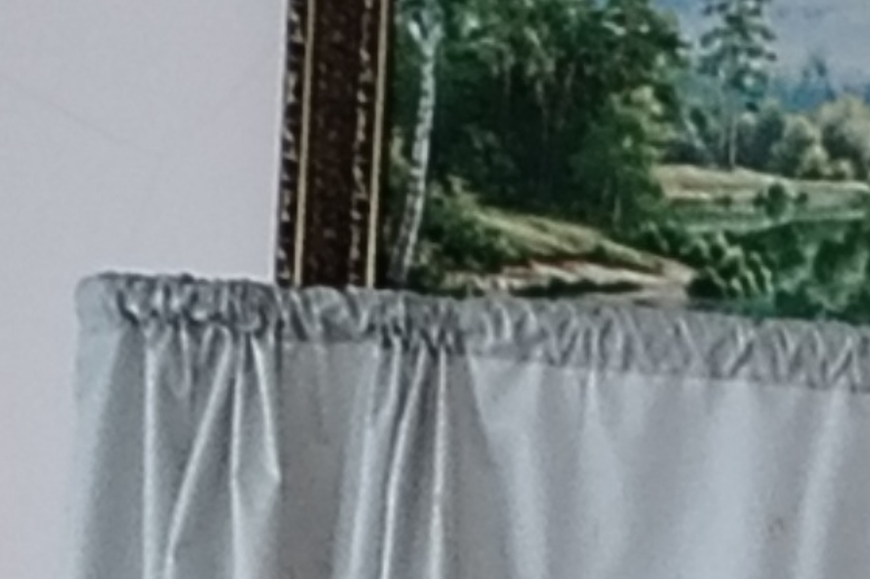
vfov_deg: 4.6
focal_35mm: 291
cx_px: 1244
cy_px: 1267
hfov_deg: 7.0
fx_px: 7030
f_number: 1.8
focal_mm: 4.75
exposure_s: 1/30
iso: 515
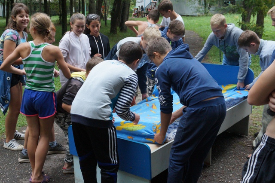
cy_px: 92
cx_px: 138
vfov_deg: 30.8
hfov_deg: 45.0
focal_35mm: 44
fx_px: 332
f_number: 5
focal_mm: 29
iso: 2000
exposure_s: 1/400
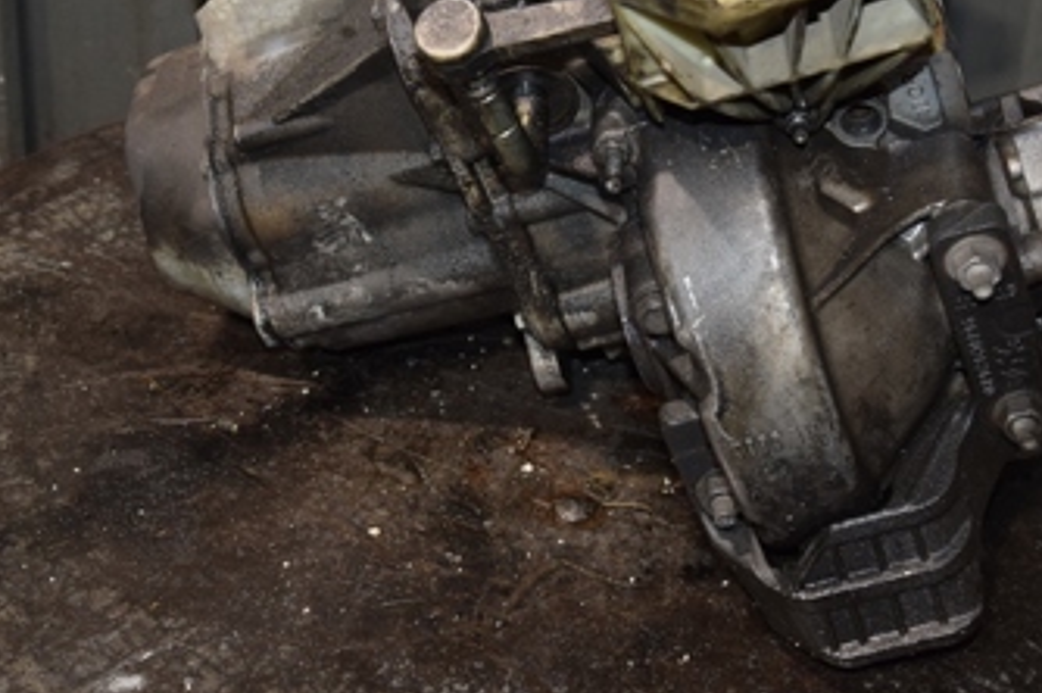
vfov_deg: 18.6
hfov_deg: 28.1
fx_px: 2081
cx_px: 624
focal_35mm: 72
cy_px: 62
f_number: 5
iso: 800
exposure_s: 1/60
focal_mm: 25
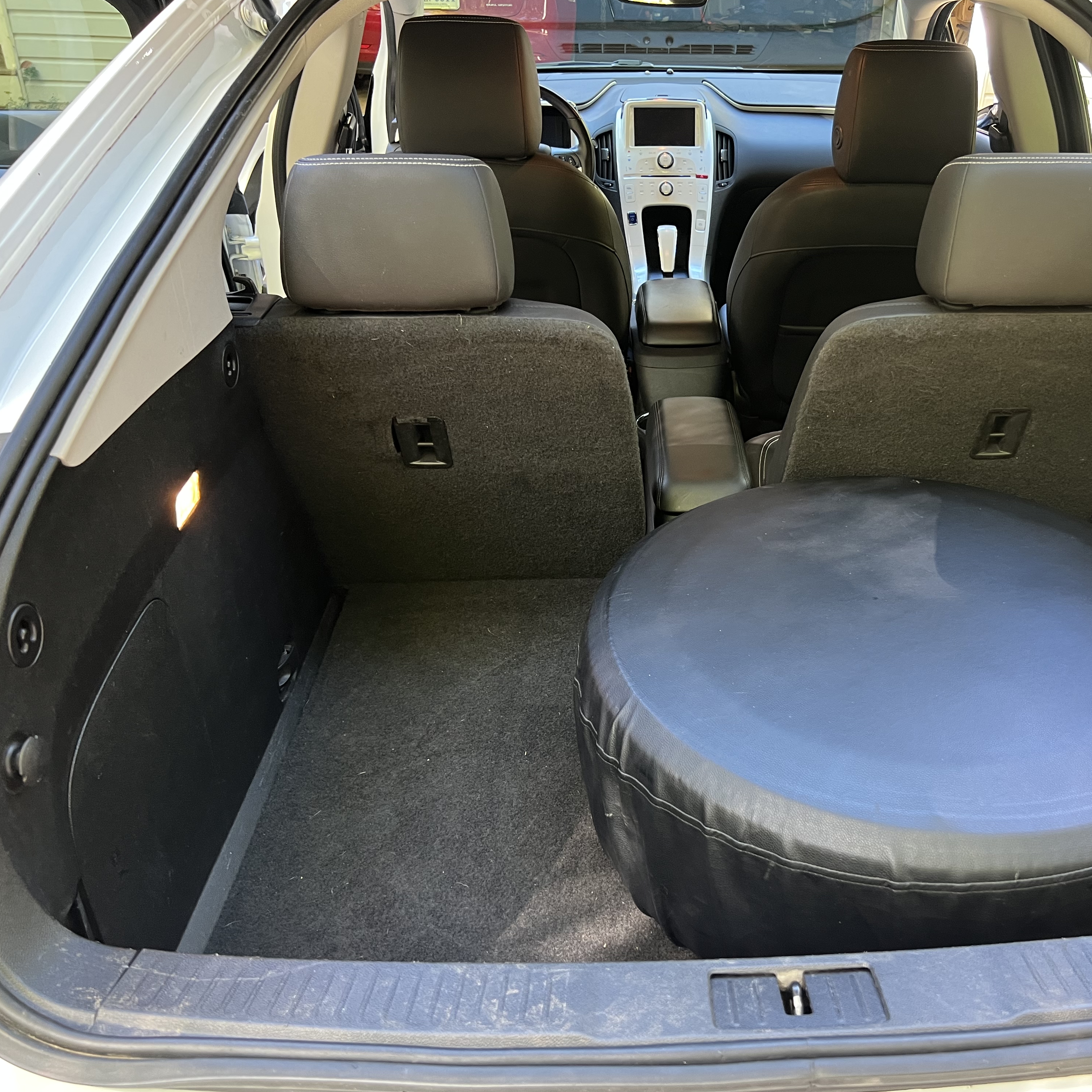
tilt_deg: -33.3
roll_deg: -2.6
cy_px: 544
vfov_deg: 52.5
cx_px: 704
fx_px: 1106
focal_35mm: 31
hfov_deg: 51.8
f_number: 1.5
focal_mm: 5.7
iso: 160
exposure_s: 1/60
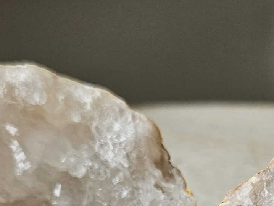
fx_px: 649
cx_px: 194
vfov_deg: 16.7
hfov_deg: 23.7
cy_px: 286
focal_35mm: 82
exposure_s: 1/100
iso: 160
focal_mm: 5.4
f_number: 1.8
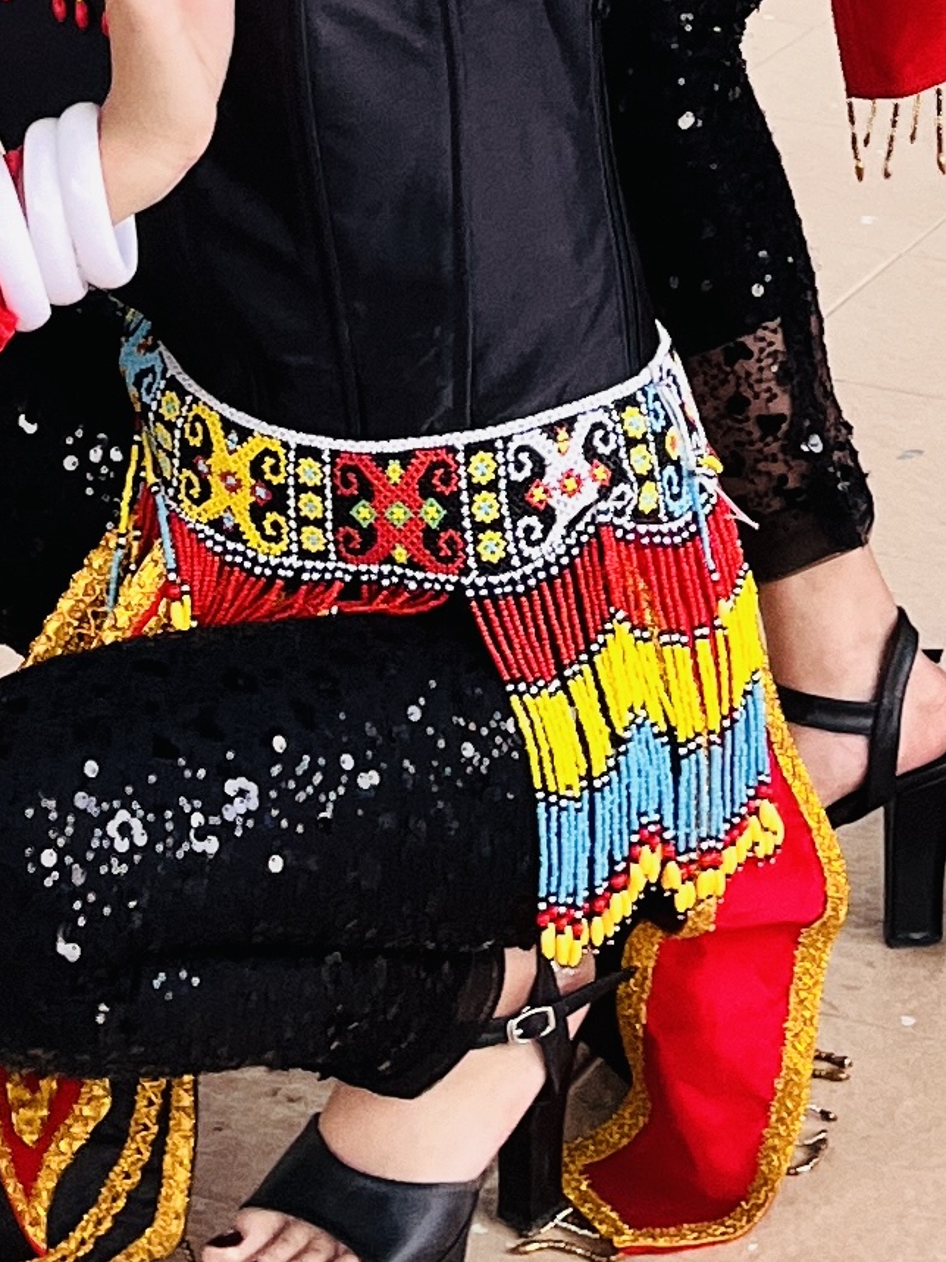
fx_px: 4447
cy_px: -1065
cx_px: 530
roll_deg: -0.5
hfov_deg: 12.1
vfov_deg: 14.2
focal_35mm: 122
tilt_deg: -2.1
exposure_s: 1/69
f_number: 1.6
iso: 125
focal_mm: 5.1
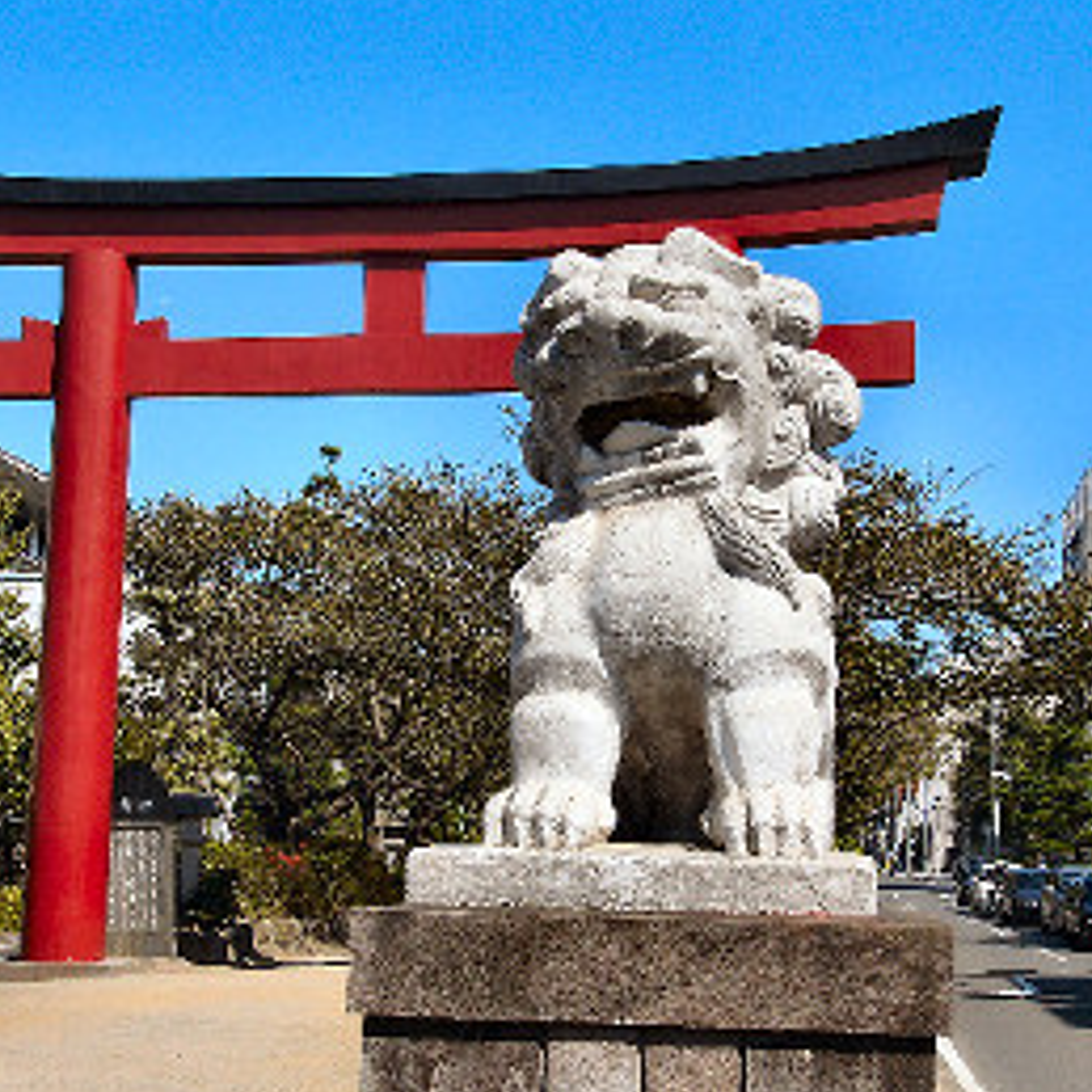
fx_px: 2320
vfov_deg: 26.5
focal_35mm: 65
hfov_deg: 26.4
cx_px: 451
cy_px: 540
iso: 50
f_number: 4
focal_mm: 8.8
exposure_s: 1/1000
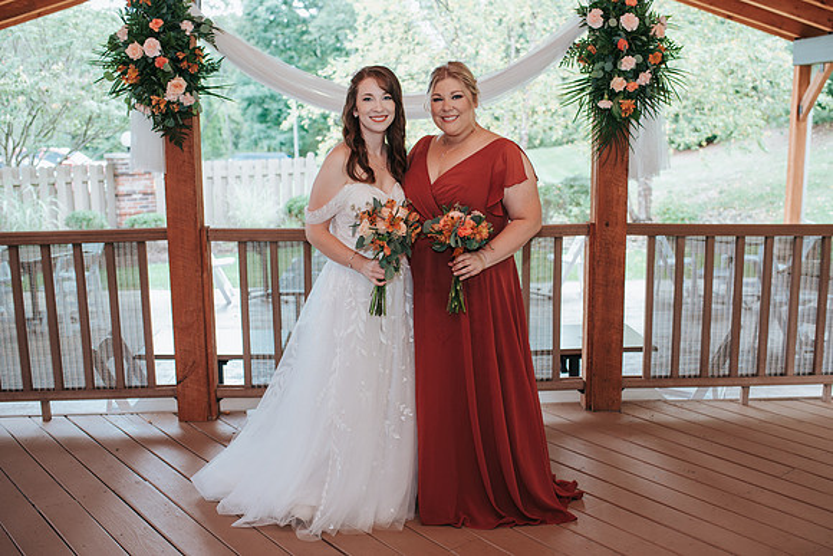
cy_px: 278
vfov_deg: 34.8
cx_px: 441
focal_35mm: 38
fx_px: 888
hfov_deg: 50.2
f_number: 3.2
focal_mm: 35
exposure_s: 1/200
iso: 280
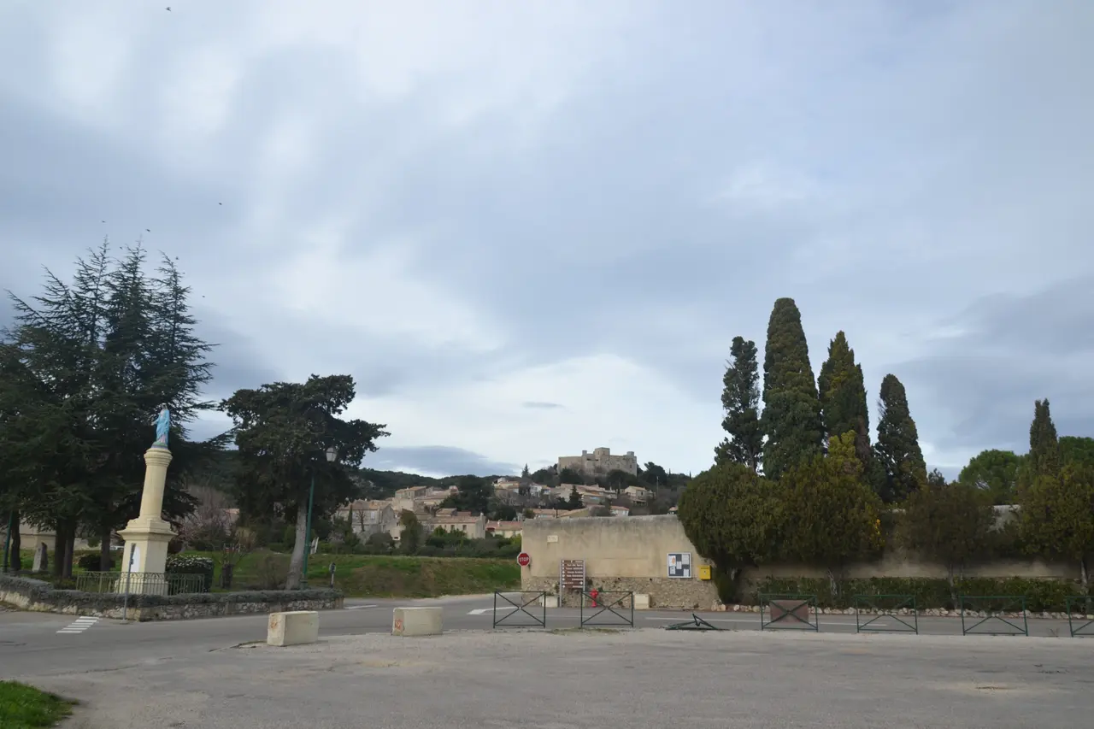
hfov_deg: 67.4
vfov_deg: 47.9
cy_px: 364
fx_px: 820
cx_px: 547
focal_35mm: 27
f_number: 6.3
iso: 100
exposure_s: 1/160
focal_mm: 18
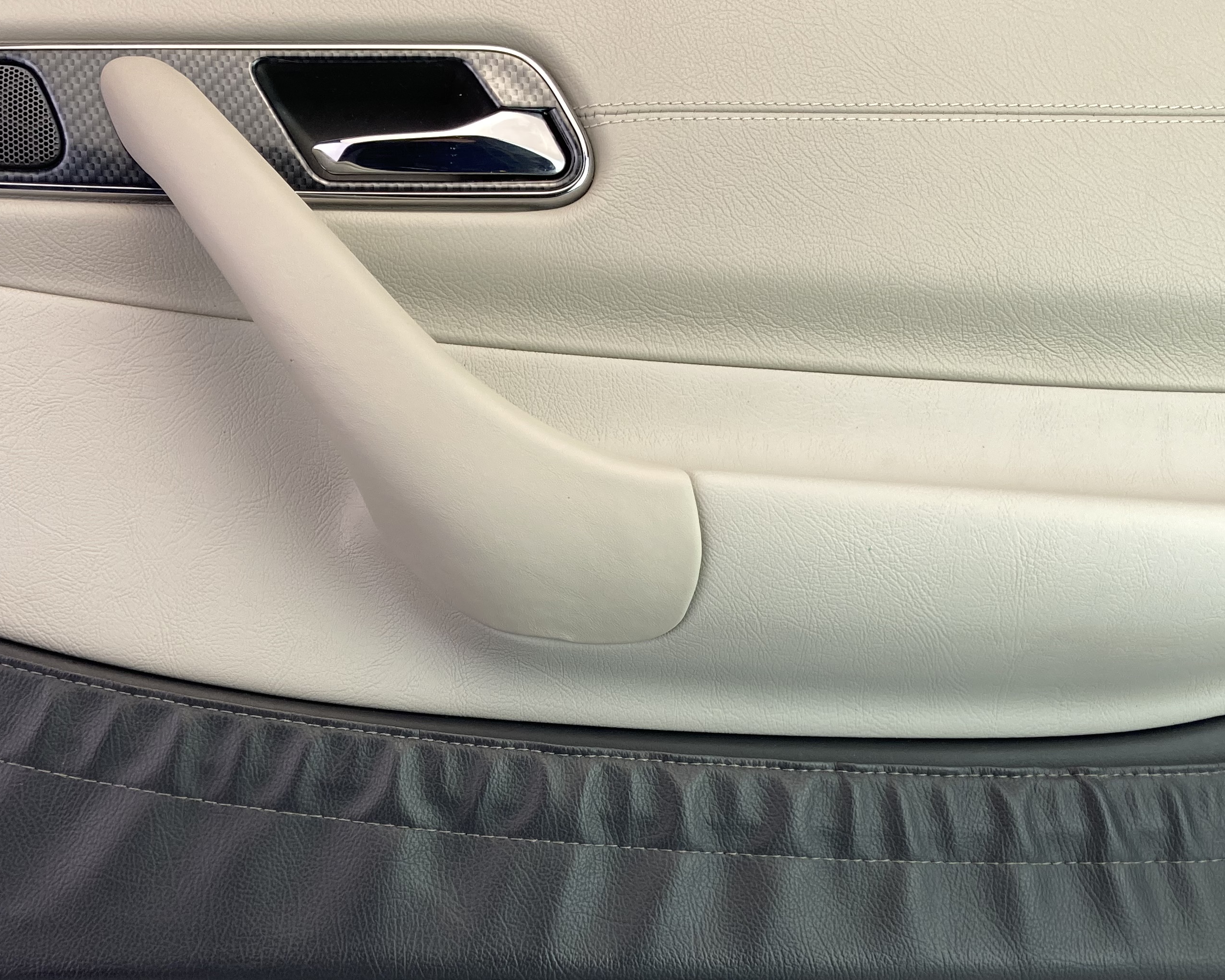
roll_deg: -4.4
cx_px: 514
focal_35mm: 43
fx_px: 1559
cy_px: 651
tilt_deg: -21.2
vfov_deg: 34.6
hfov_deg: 42.8
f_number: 1.8
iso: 32
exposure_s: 1/100
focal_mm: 3.99
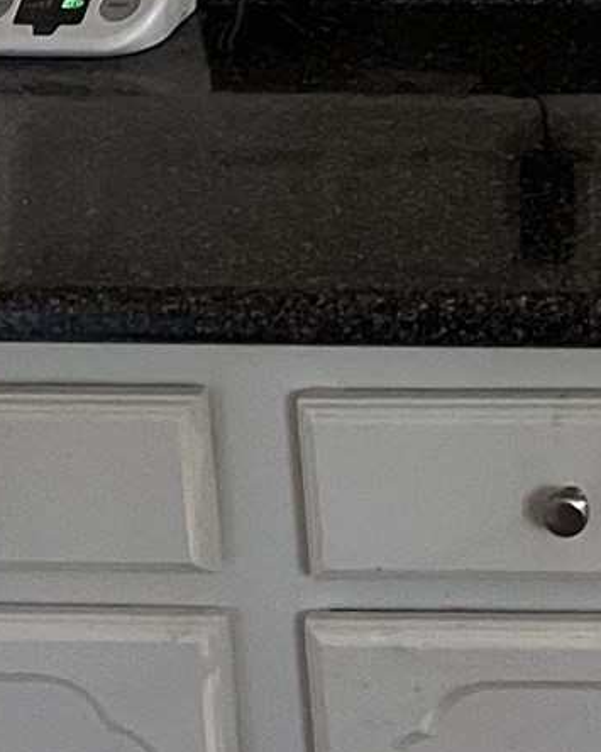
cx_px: 926
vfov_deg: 15.5
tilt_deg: -11.2
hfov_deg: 12.5
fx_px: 2602
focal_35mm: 117
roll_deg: +2.1
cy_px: -283
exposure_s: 1/60
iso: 400
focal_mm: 5.1
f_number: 1.6
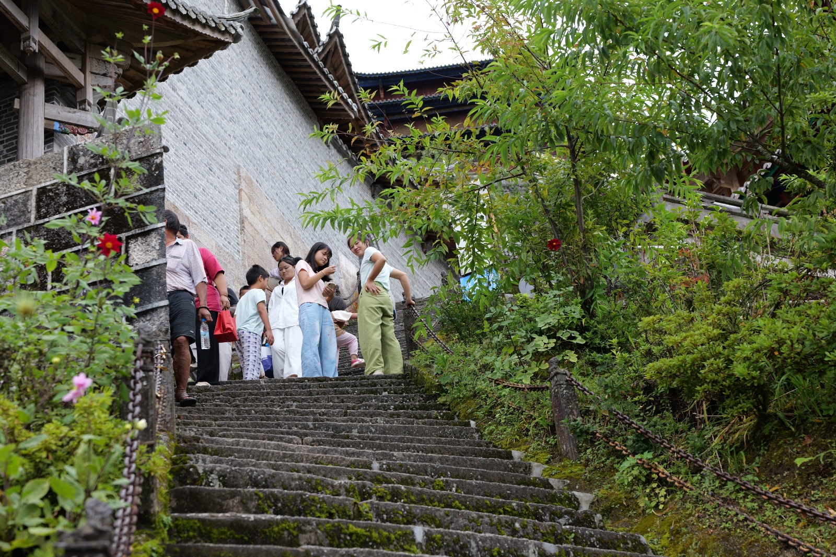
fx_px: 1393
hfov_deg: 33.4
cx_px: 418
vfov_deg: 22.6
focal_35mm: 60
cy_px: 278
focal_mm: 60
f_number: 4.5
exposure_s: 1/200
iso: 100
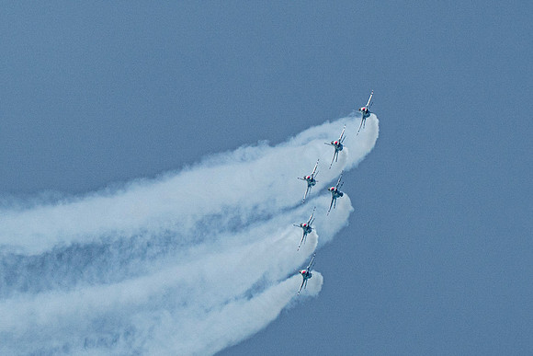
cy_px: 138
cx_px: 253
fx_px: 14877
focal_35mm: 1005
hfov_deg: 2.1
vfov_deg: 1.4
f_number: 10
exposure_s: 1/2000
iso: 640
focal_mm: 400
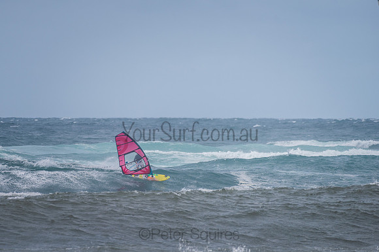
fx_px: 6452
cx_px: 147
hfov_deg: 3.4
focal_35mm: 614
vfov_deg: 2.2
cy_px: 125
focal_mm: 500
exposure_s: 1/2000
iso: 160
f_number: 5.6
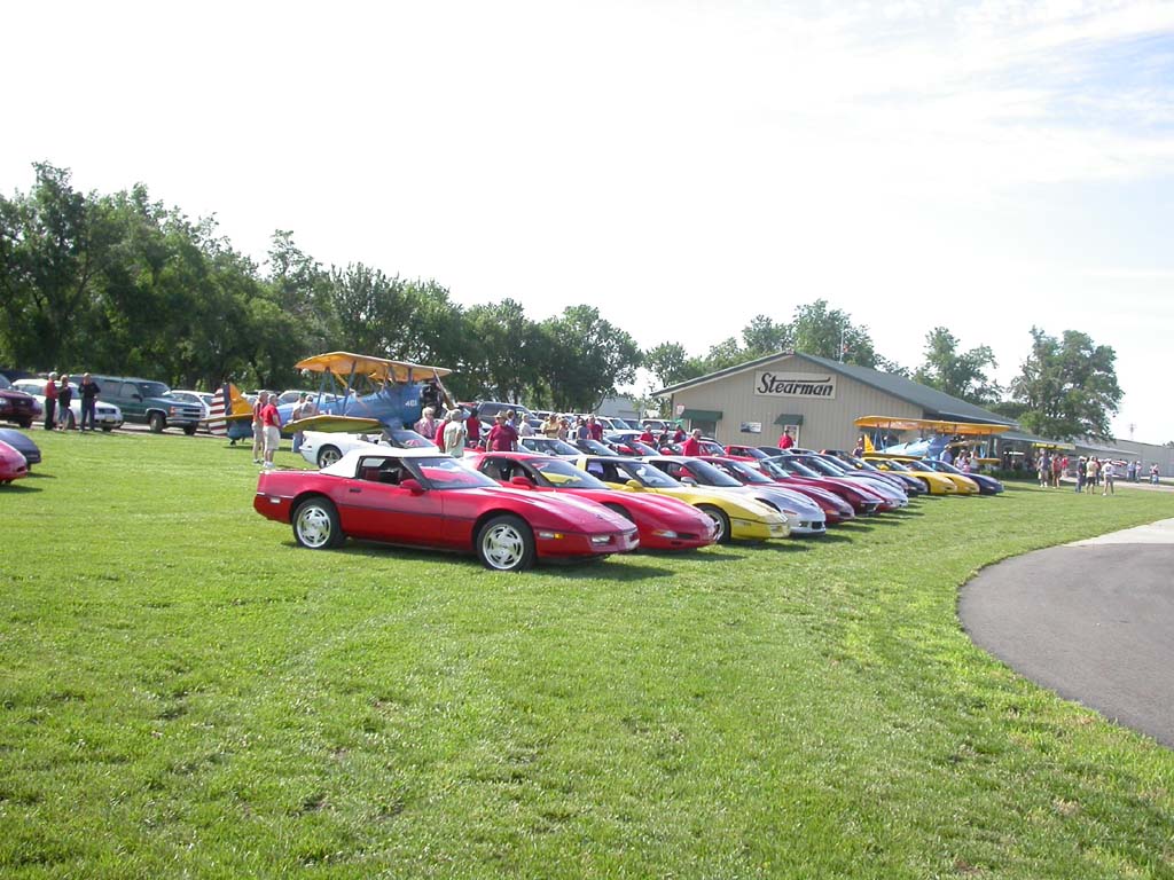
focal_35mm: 38
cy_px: 440
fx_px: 1289
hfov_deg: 49.0
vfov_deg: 37.7
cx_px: 587
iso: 100
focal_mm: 7.85
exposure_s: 1/1000
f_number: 2.6
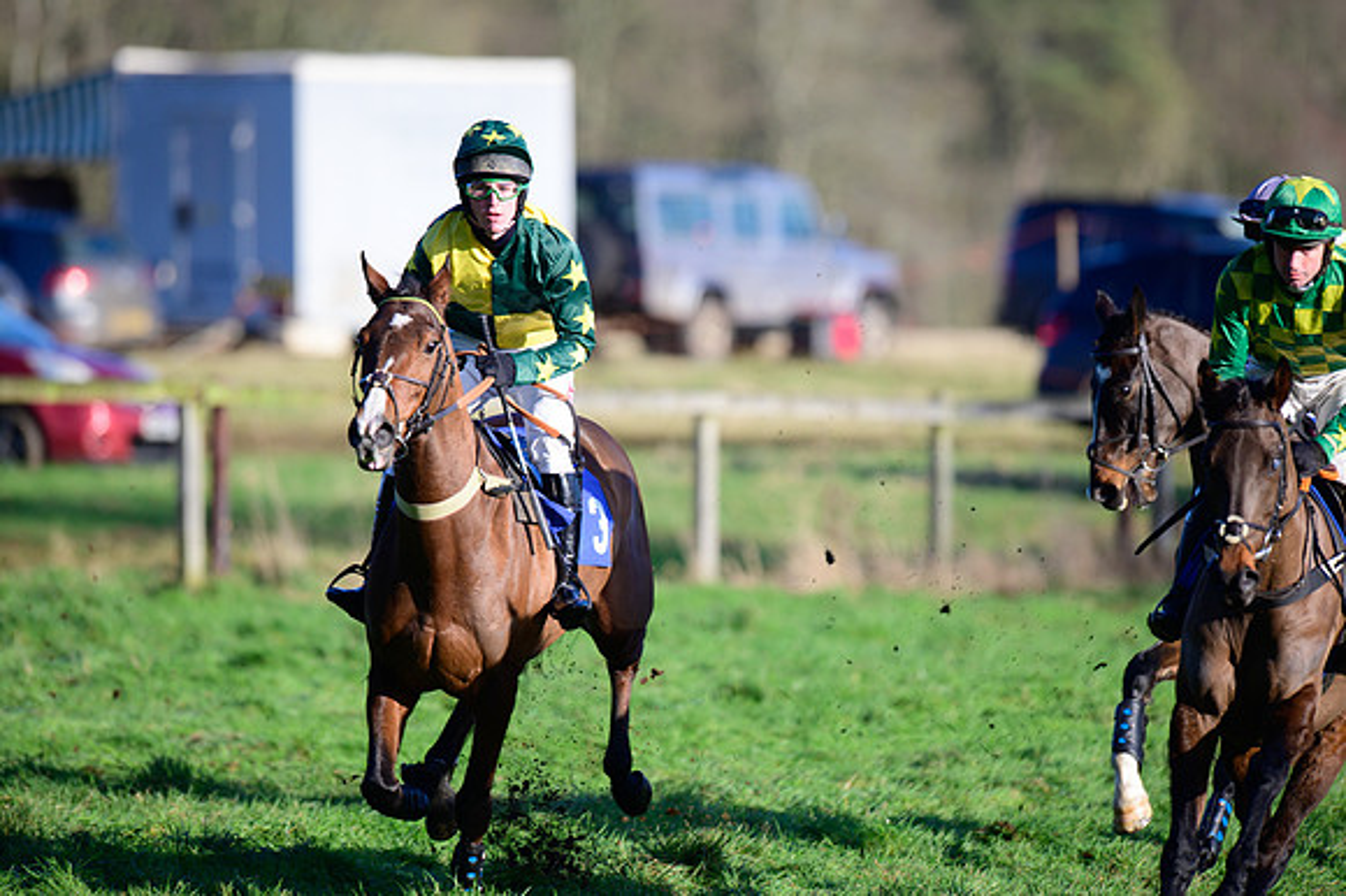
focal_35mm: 400
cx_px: 673
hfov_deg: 5.2
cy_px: 448
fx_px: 14946
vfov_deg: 3.4
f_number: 5
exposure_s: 1/2000
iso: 400
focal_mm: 400
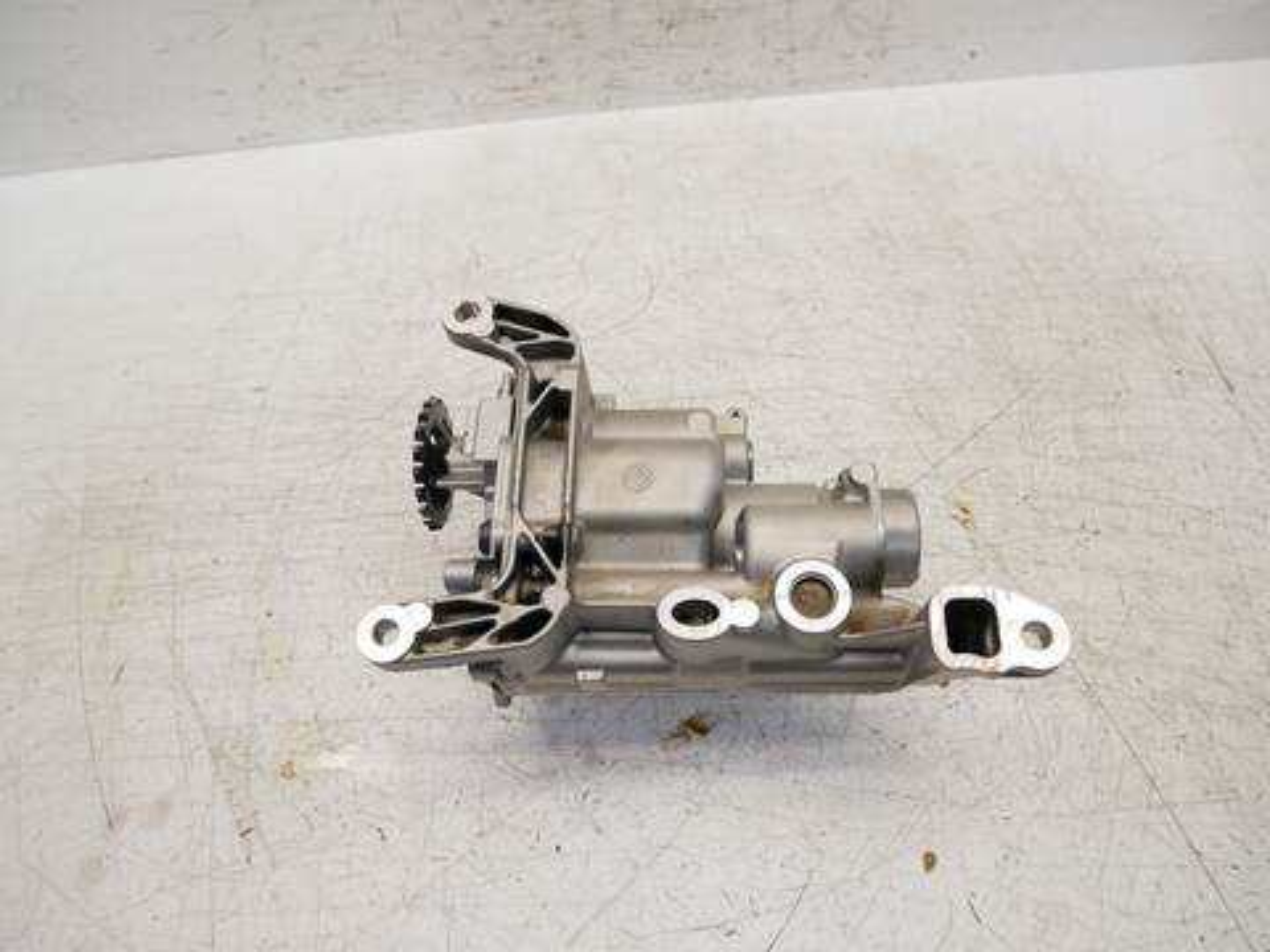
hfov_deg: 71.6
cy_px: 476
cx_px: 635
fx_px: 881
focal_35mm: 24
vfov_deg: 56.8
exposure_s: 1/125
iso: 500
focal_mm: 12
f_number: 3.5
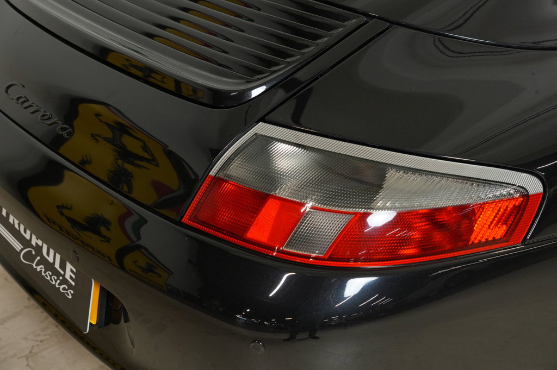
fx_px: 881
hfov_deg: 35.1
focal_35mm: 57
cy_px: 185
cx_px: 278
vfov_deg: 23.7
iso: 400
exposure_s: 1/40
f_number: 4
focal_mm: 38
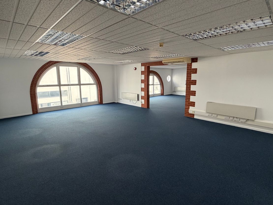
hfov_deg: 102.1
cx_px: 136
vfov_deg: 85.7
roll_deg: +0.6
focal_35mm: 14
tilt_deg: -9.7
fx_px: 110
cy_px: 102
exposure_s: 1/100
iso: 100
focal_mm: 2.22
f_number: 2.2
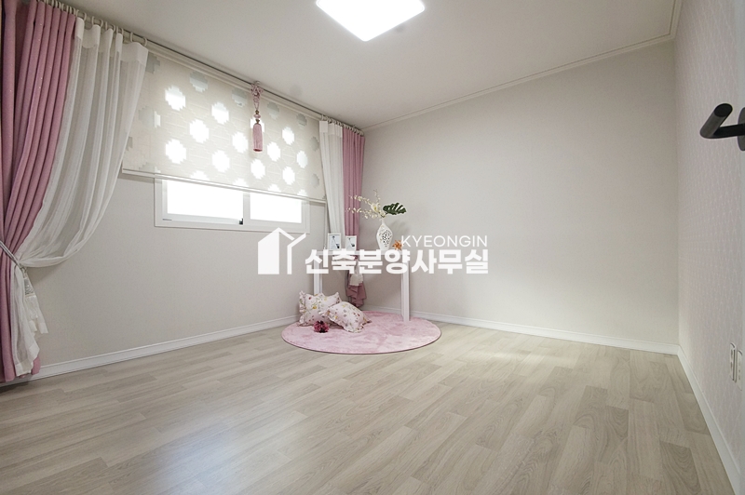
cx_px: 372
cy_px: 248
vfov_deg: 77.2
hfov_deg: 100.4
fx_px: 310
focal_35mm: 15
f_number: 9
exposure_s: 1/25
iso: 800
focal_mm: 10
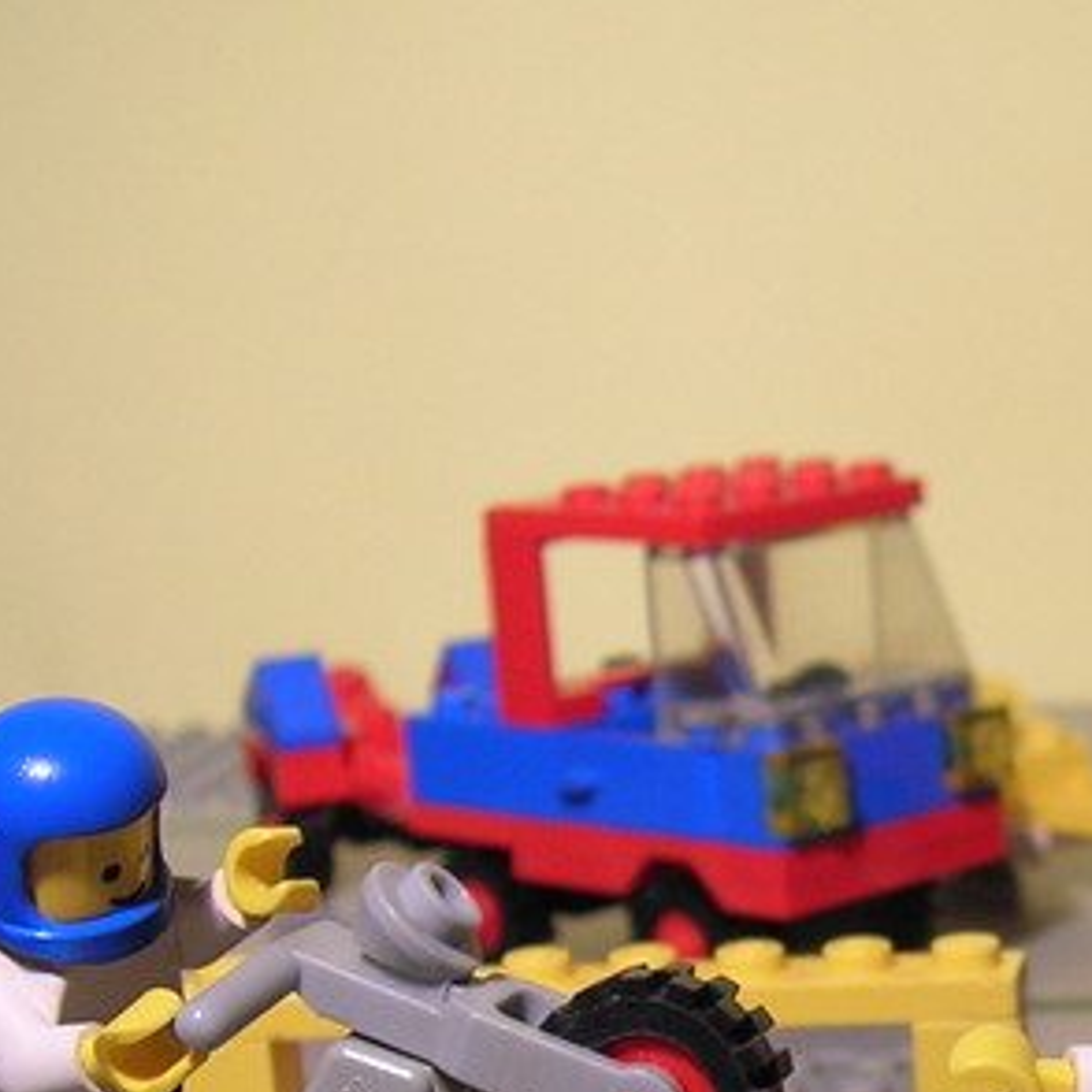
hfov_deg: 18.0
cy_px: 1172
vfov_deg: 18.2
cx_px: 1293
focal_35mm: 92
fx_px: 3284
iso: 50
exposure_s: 1/17.1
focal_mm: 5.7
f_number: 2.9
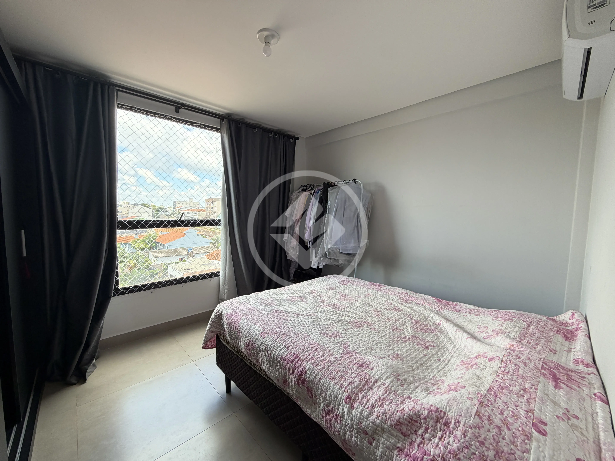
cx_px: 308
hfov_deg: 102.1
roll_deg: -1.2
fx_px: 249
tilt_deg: -4.0
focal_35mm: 14
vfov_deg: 85.7
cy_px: 230
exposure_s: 1/121
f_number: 2.2
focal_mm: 2.22
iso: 64
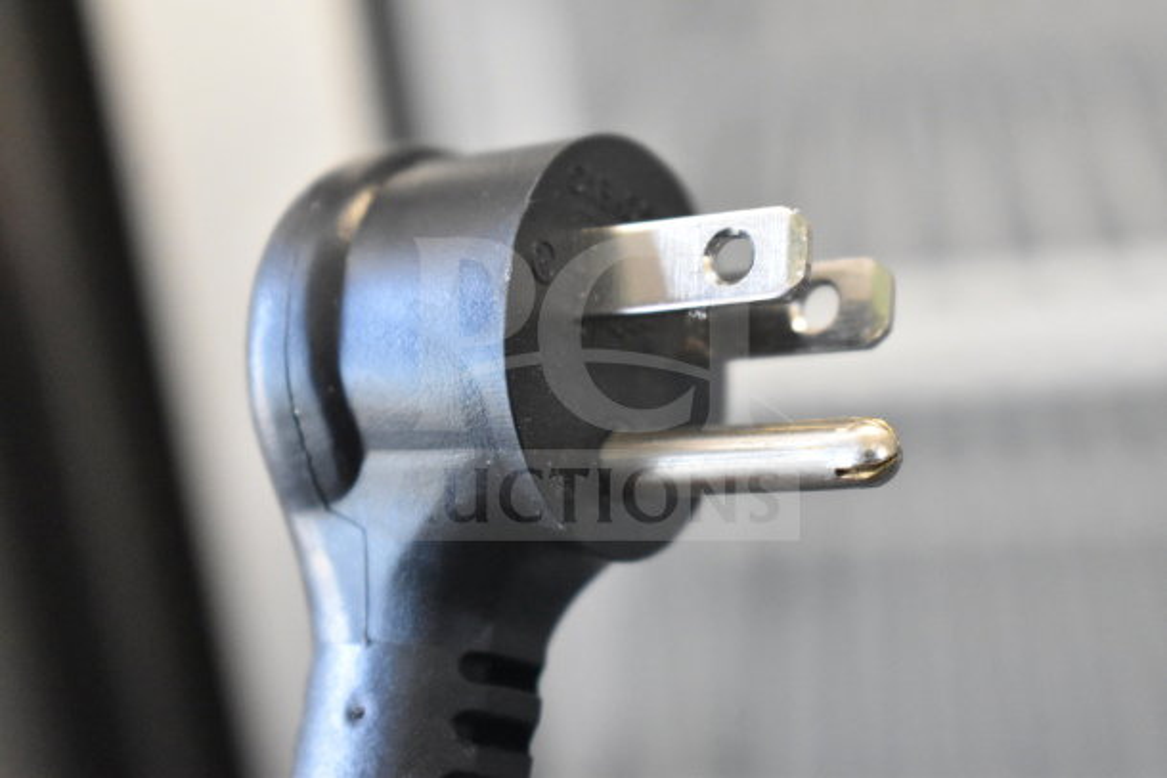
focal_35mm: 82
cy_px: 389
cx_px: 584
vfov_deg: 16.6
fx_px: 2675
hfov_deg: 24.6
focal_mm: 55
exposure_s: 1/125
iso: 6400
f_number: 5.6
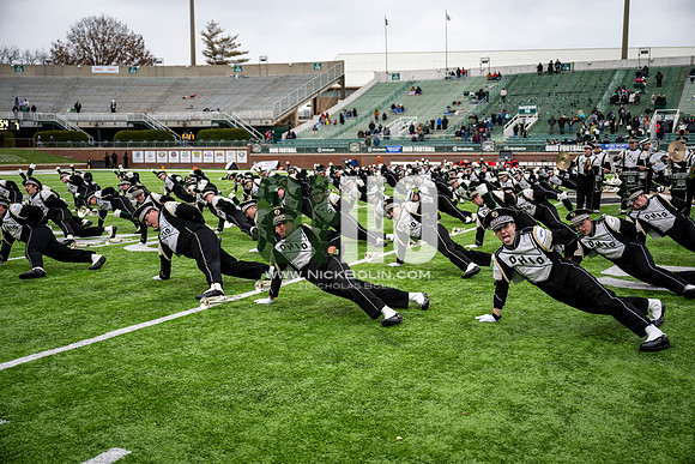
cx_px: 348
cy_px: 232
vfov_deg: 35.1
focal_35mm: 38
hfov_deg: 50.7
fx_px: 734
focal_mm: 38
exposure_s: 1/500
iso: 100
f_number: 2.8
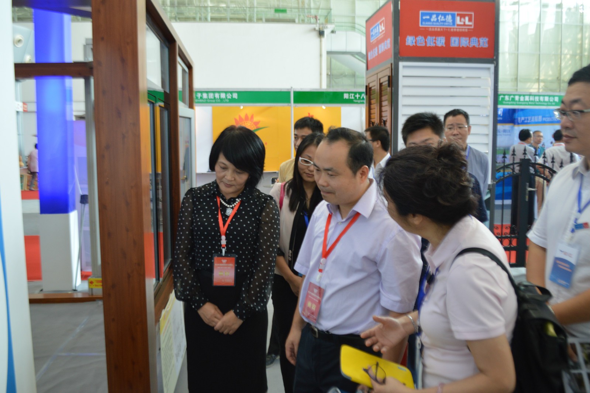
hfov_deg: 62.0
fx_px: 491
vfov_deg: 43.6
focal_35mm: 30
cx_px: 295
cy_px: 196
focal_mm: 20
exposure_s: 1/60
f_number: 4
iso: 400
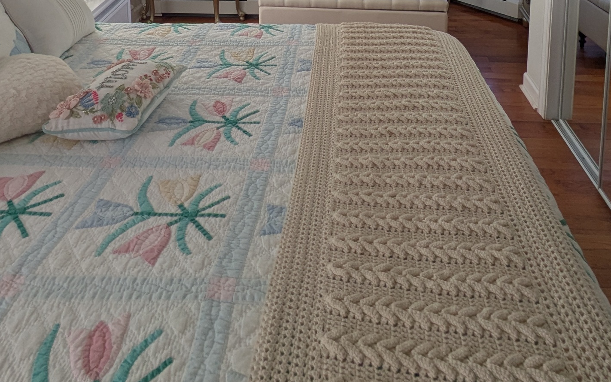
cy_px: -90
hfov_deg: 59.6
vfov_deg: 31.9
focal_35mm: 32
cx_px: 322
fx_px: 533
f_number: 2.2
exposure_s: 1/142
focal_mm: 1.83
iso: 50
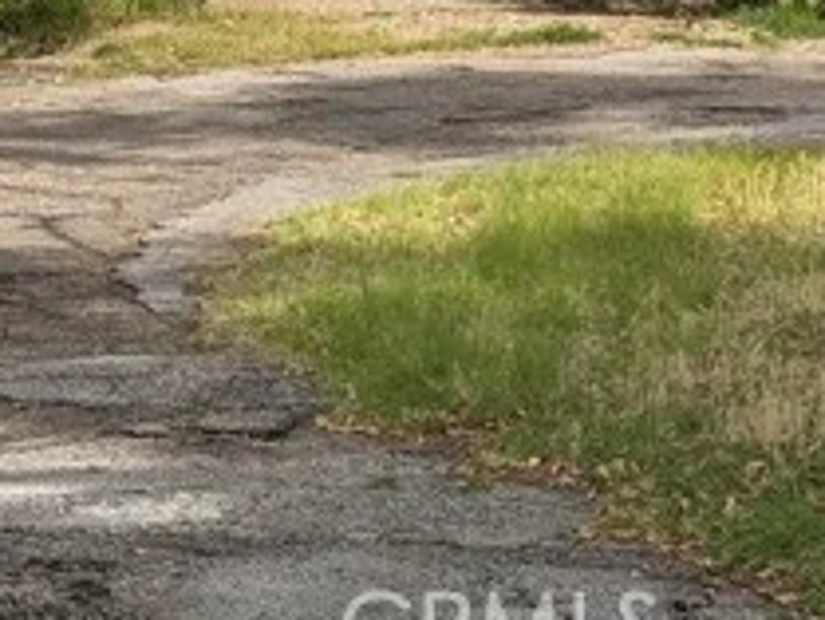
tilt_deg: -0.4
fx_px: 3505
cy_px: -265
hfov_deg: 13.3
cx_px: 801
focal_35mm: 147
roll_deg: -0.8
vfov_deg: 9.8
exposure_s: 1/3534
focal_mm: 6.76
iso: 64
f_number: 1.78
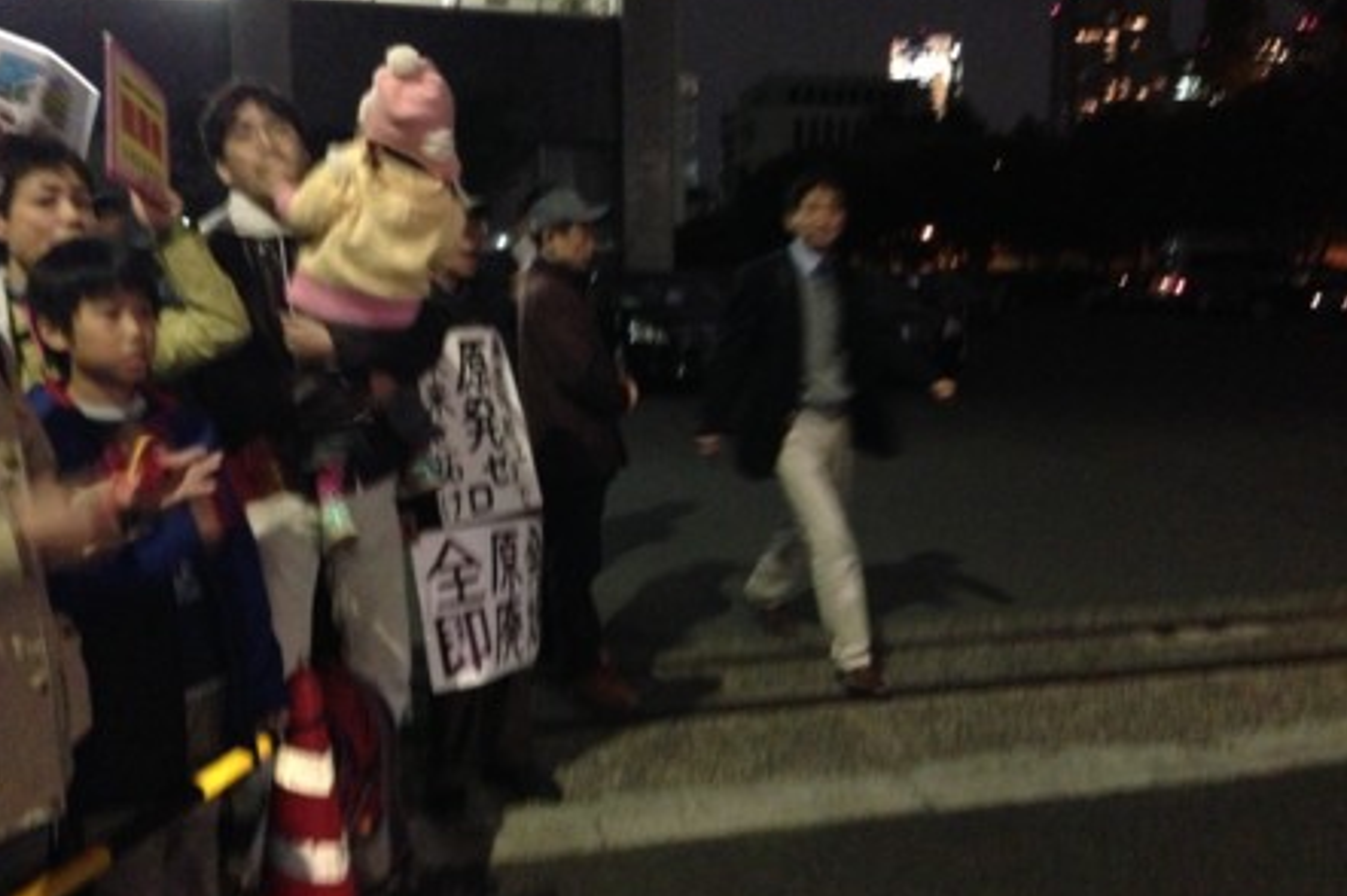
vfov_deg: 37.8
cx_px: 674
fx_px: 1309
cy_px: 421
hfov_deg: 54.5
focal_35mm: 35
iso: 800
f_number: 2.4
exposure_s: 1/15
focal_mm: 4.13
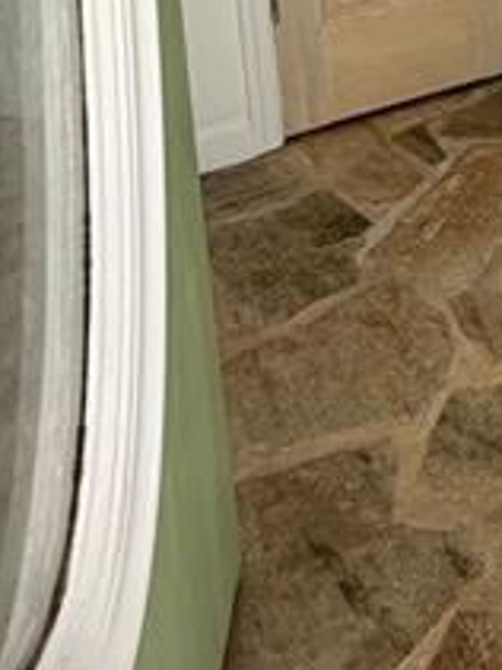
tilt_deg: -10.8
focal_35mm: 51
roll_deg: +0.6
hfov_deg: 24.9
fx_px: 987
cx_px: 645
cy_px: -108
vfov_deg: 32.0
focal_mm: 2.22
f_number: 2.2
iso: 160
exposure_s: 1/121
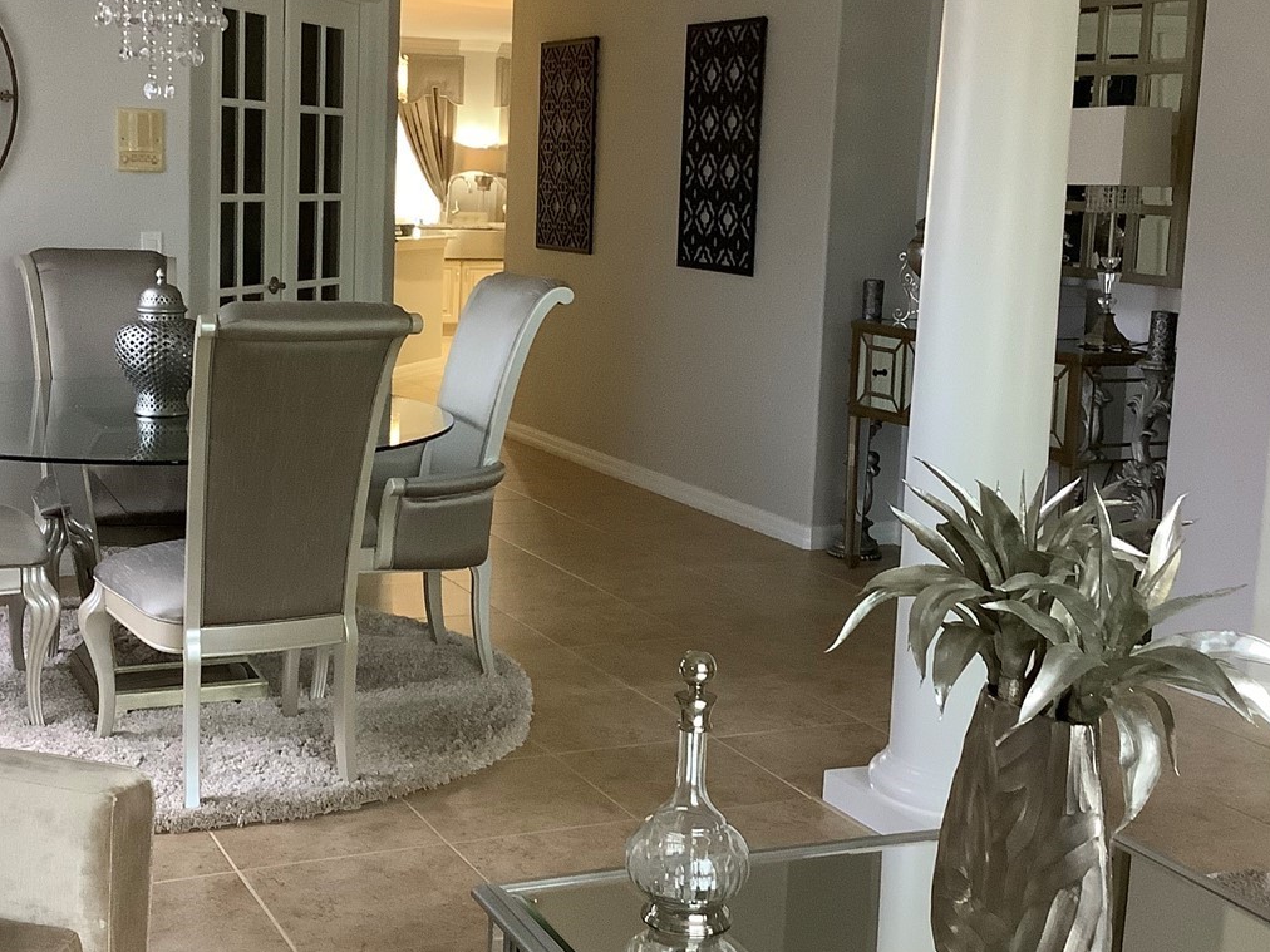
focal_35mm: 49
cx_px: 521
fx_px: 1798
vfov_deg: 29.7
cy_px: 425
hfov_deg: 38.8
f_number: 2.4
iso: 320
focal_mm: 3.3
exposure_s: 1/40
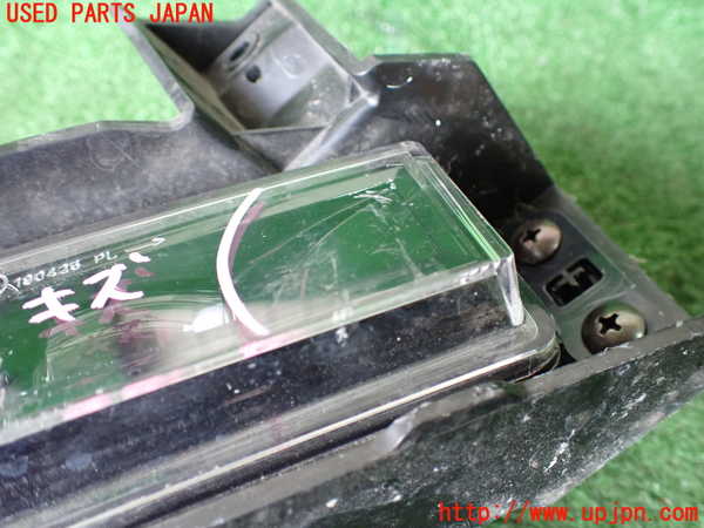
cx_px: 352
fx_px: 610
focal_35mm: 30
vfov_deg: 46.8
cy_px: 264
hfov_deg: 60.0
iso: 800
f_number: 2.3
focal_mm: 5.4
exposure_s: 1/100
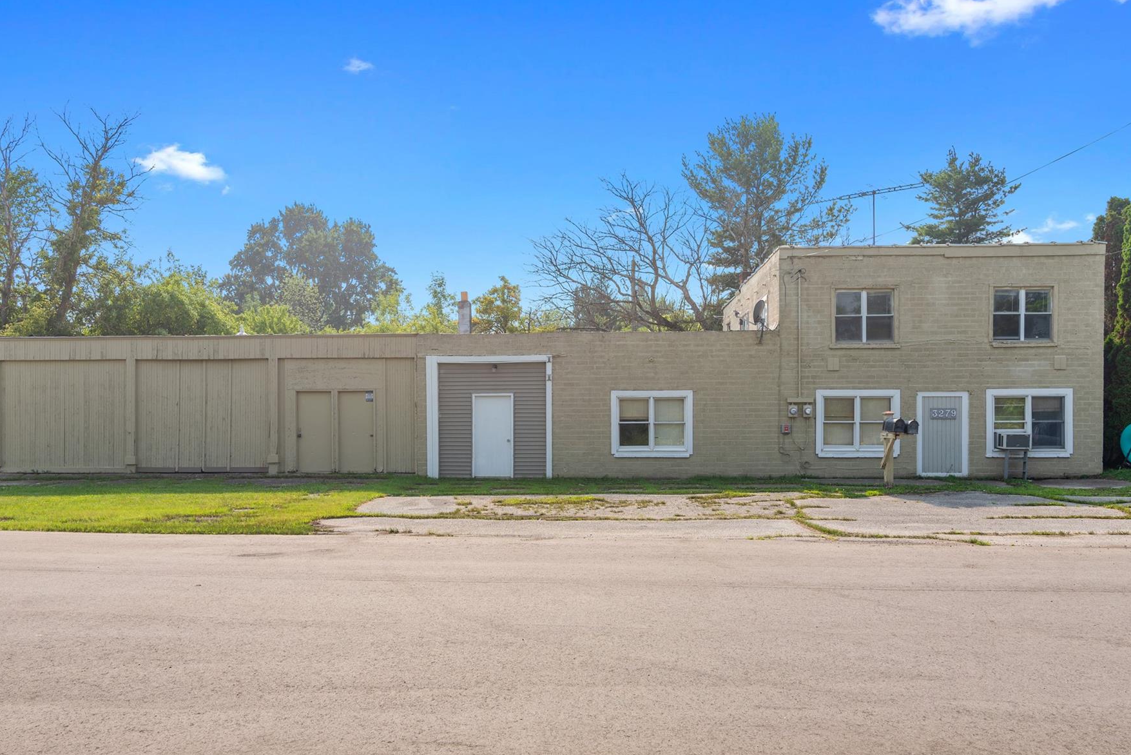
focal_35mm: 28
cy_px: 387
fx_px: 880
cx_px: 554
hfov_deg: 65.5
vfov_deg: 46.4
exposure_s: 1/250
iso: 125
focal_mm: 24
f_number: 9
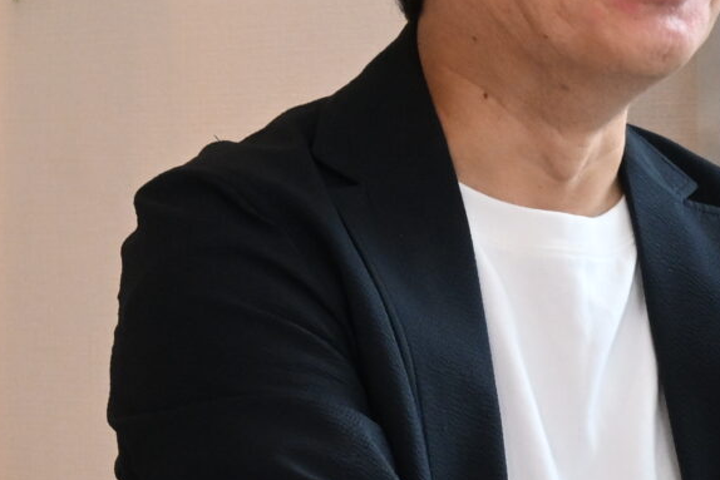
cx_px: -54
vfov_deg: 5.4
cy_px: 241
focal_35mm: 254
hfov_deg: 8.1
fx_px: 5081
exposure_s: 1/60
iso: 1000
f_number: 5.6
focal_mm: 38
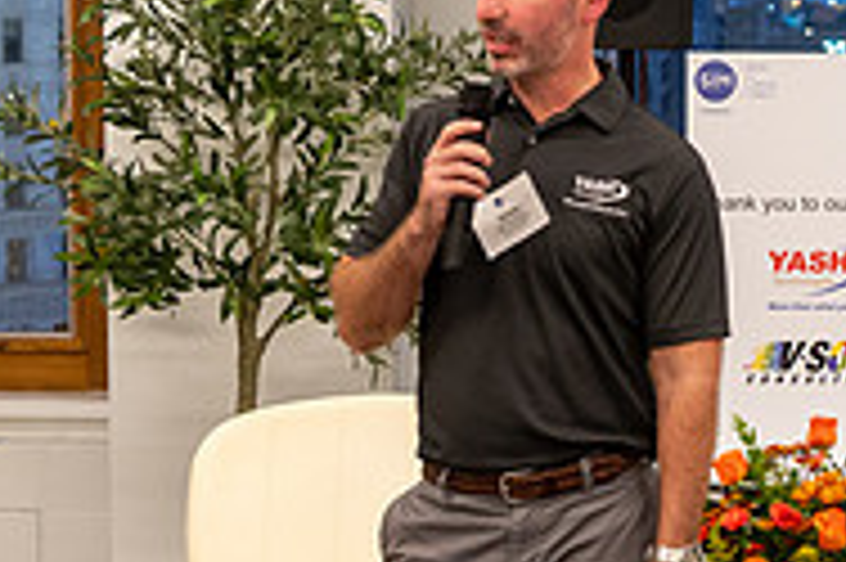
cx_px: 710
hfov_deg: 15.3
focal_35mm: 133
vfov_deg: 10.3
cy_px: 267
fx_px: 3123
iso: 1600
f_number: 4
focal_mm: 38
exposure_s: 1/100
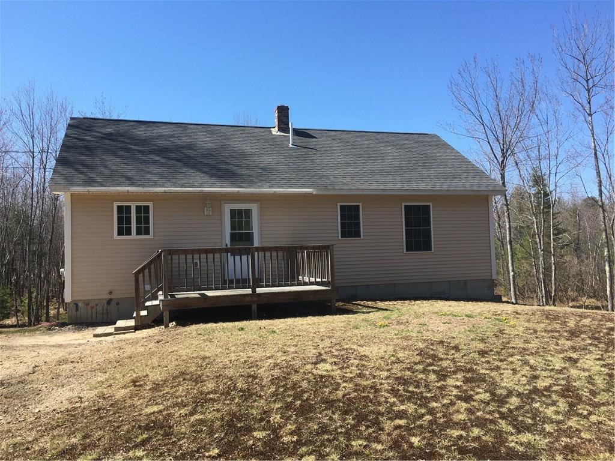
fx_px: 515
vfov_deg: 48.2
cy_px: 230
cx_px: 308
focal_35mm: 29
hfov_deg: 61.7
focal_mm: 4.15
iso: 25
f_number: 2.2
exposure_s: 1/874
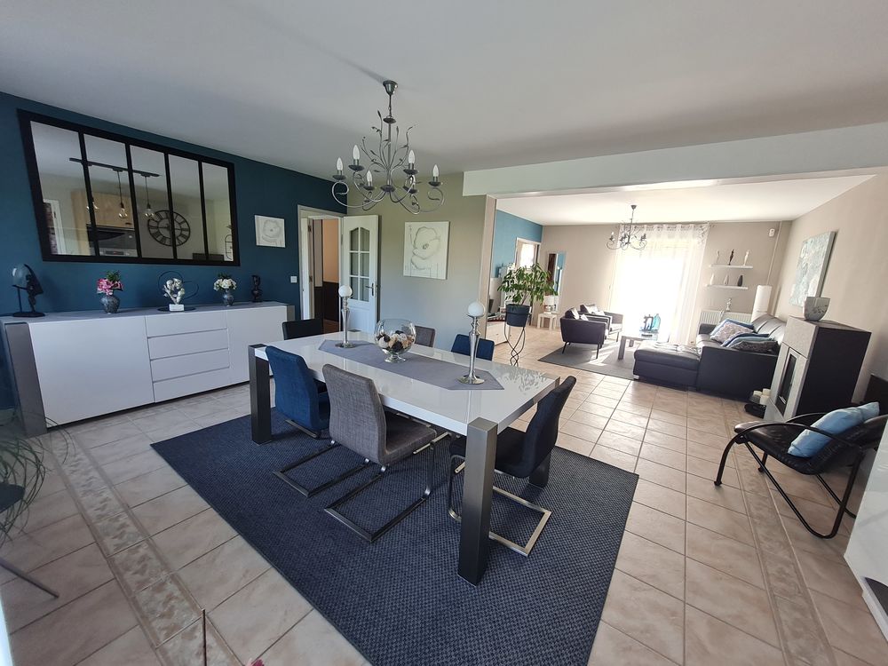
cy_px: 333
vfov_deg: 89.9
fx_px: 333
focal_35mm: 13
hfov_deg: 106.2
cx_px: 444
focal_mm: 1.74
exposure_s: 1/50
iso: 100
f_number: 2.2
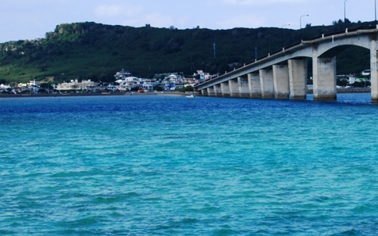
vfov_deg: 10.5
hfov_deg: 16.6
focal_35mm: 125
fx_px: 1287
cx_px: 286
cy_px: 108
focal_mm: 34
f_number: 5
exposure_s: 1/640
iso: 100
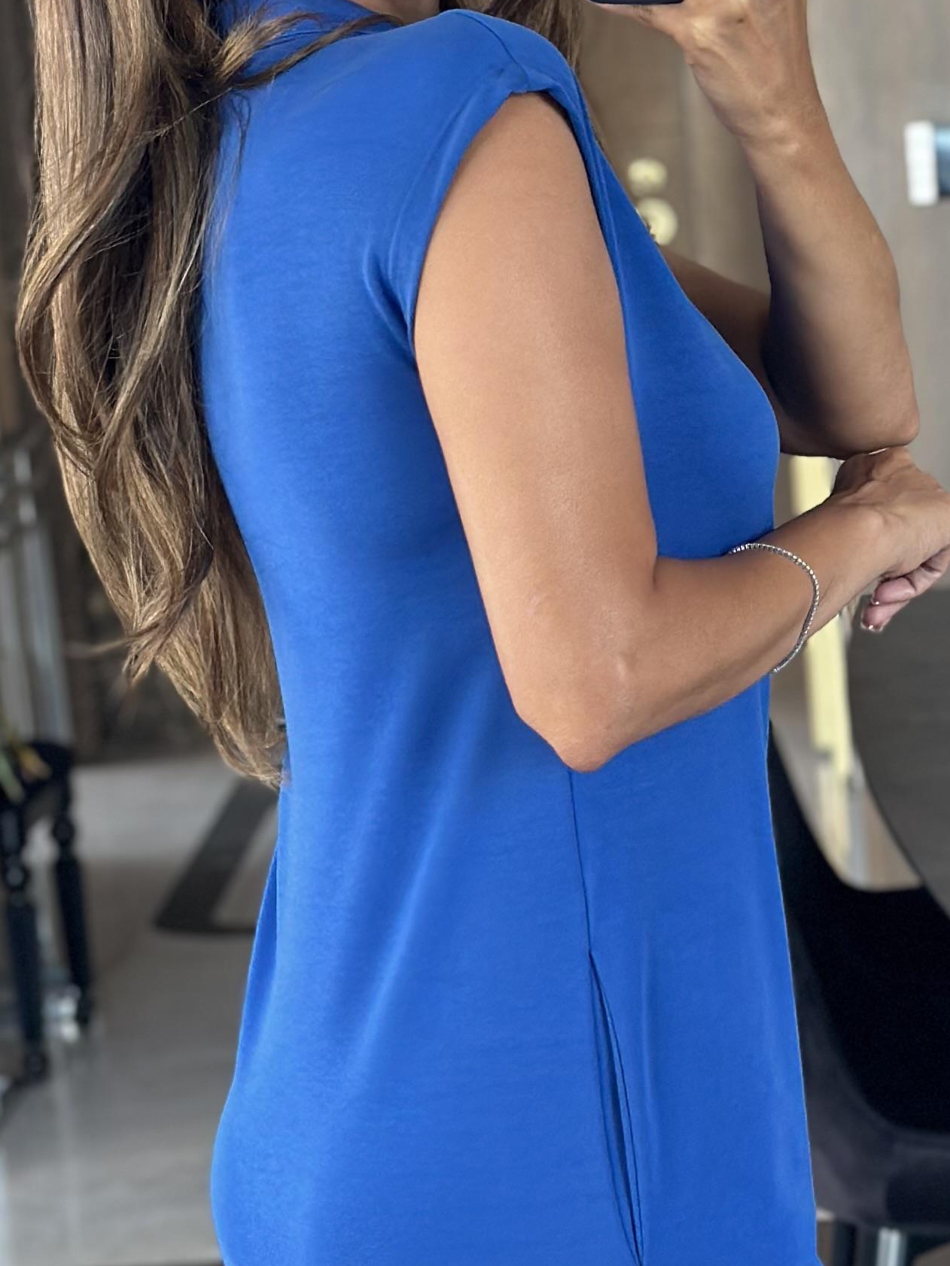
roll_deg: +4.1
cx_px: 626
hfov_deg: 12.9
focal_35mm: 115
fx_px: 4209
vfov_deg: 17.1
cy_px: 786
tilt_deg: -15.9
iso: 160
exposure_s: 1/60
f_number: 1.78
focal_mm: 6.86
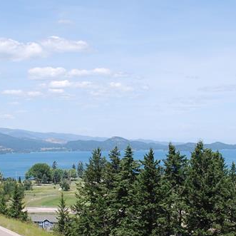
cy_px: 165
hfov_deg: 19.9
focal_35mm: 87
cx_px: 121
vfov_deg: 19.9
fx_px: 671
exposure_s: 1/200
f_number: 7.1
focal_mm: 22
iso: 100
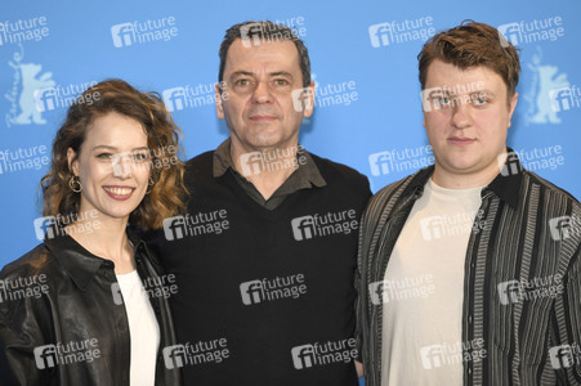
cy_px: 193
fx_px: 2338
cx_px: 290
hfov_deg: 14.2
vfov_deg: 9.4
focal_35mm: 145
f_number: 3.2
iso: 640
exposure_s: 1/400
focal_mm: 145
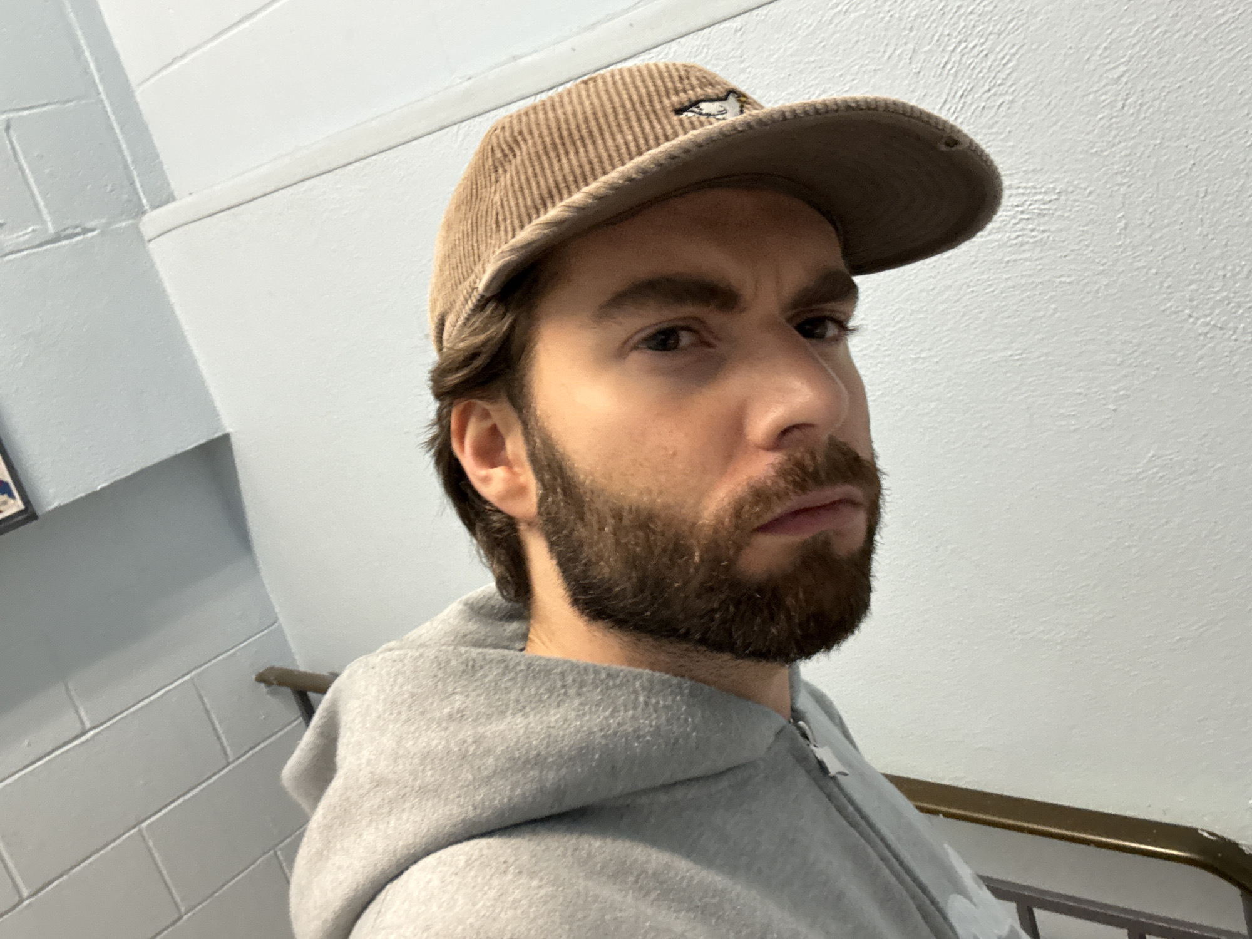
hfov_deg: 60.0
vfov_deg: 46.8
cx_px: 626
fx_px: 1085
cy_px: 470
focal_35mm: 30
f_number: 1.9
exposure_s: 1/30
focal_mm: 2.69
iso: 320
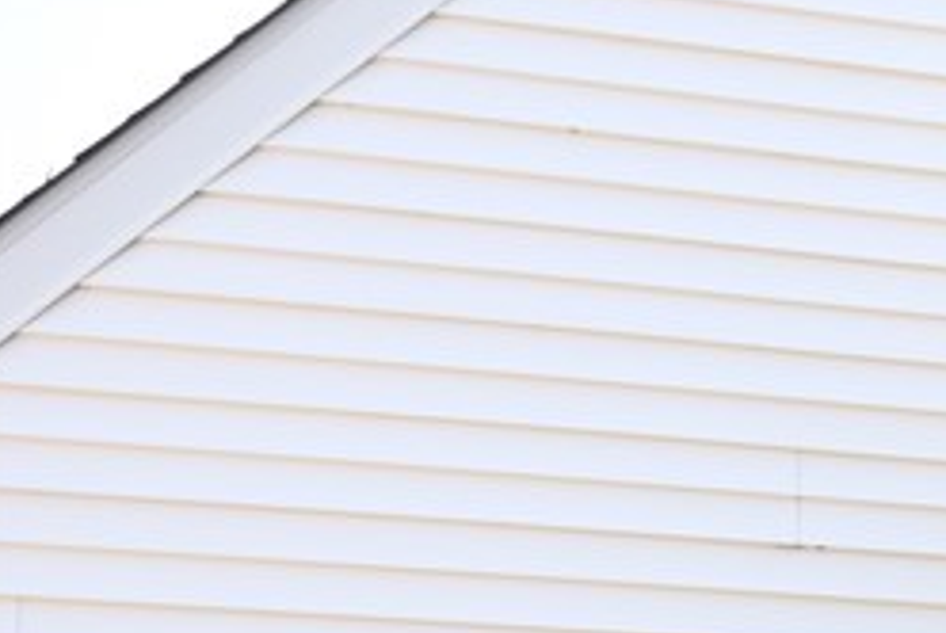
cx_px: 2052
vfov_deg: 10.5
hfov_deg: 13.9
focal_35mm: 118
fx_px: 3104
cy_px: 1327
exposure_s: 1/60
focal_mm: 18
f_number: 6.7
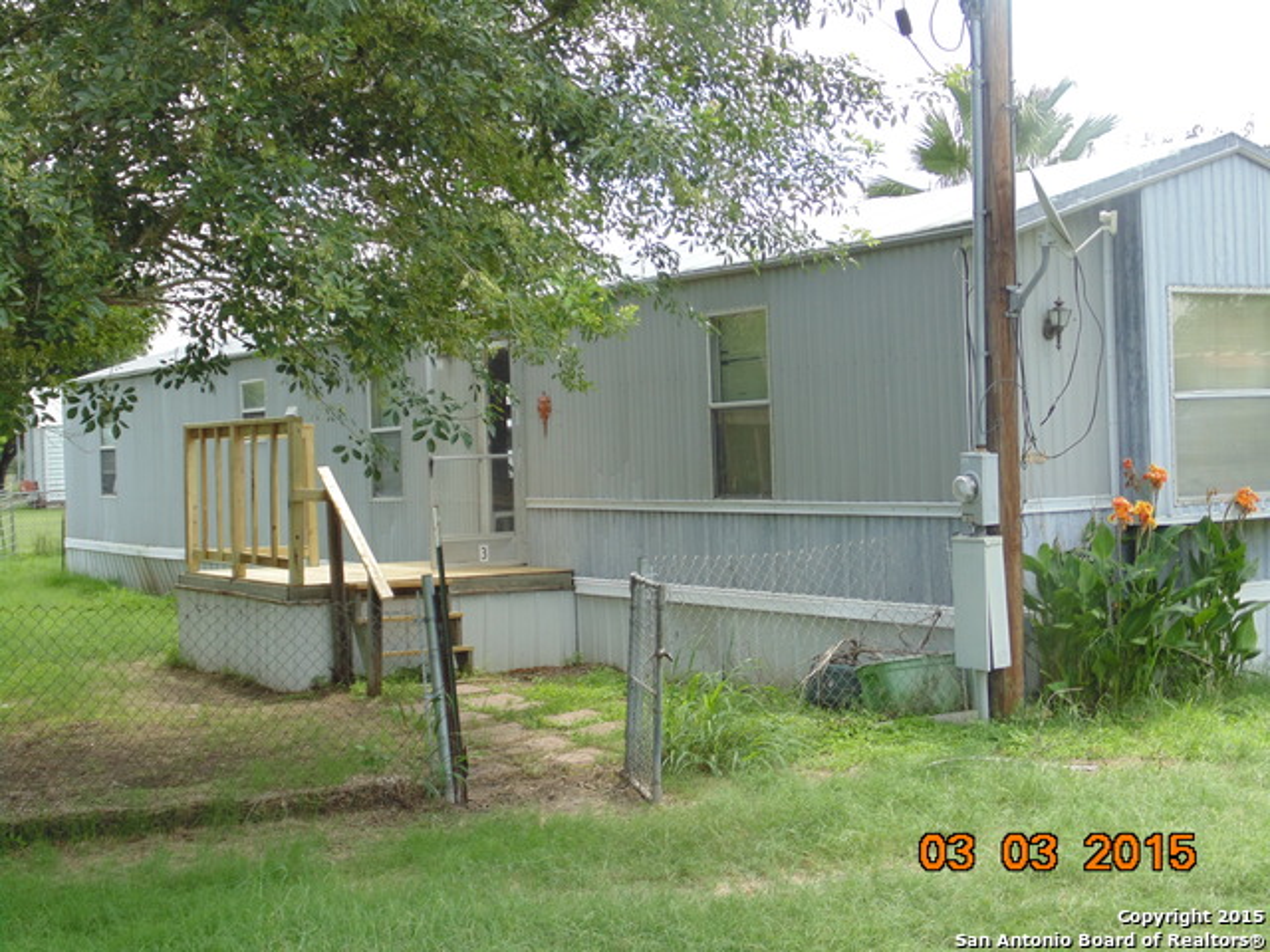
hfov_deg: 36.2
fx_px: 1944
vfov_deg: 27.5
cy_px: 476
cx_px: 635
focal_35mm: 53
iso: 80
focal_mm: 9.5
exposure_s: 1/160
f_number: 3.9
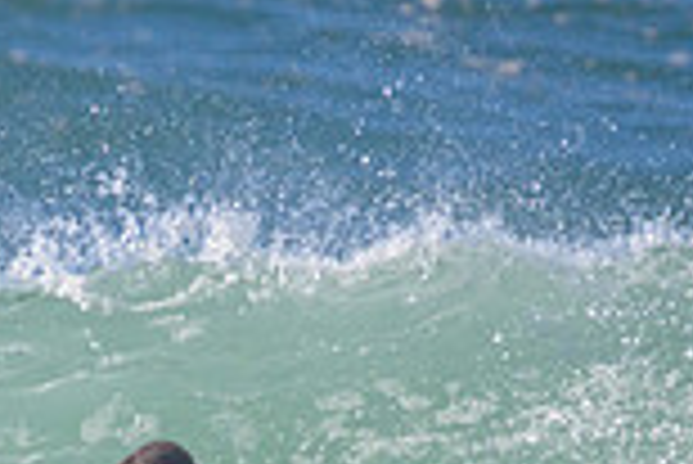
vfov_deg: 0.5
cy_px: 615
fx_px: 55125
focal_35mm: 2861
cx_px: 18
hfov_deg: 0.7
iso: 1100
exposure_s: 1/2000
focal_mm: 760
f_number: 11
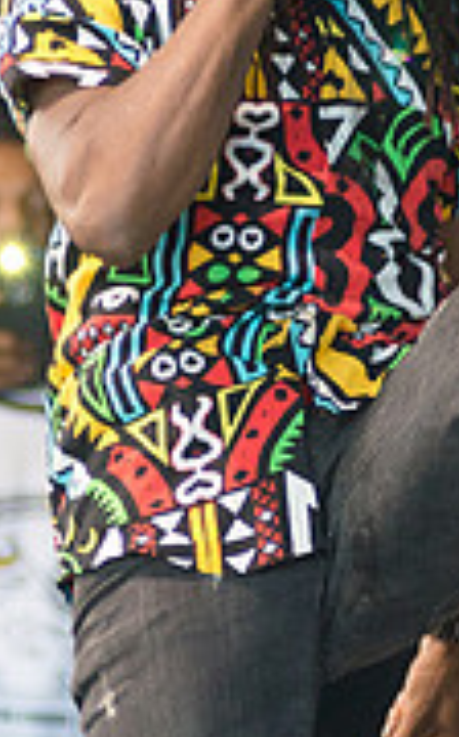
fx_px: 13573
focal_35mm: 676
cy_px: 186
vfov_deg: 3.1
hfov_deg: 1.9
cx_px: 264
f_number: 2.8
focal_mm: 170
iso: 2500
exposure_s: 1/500
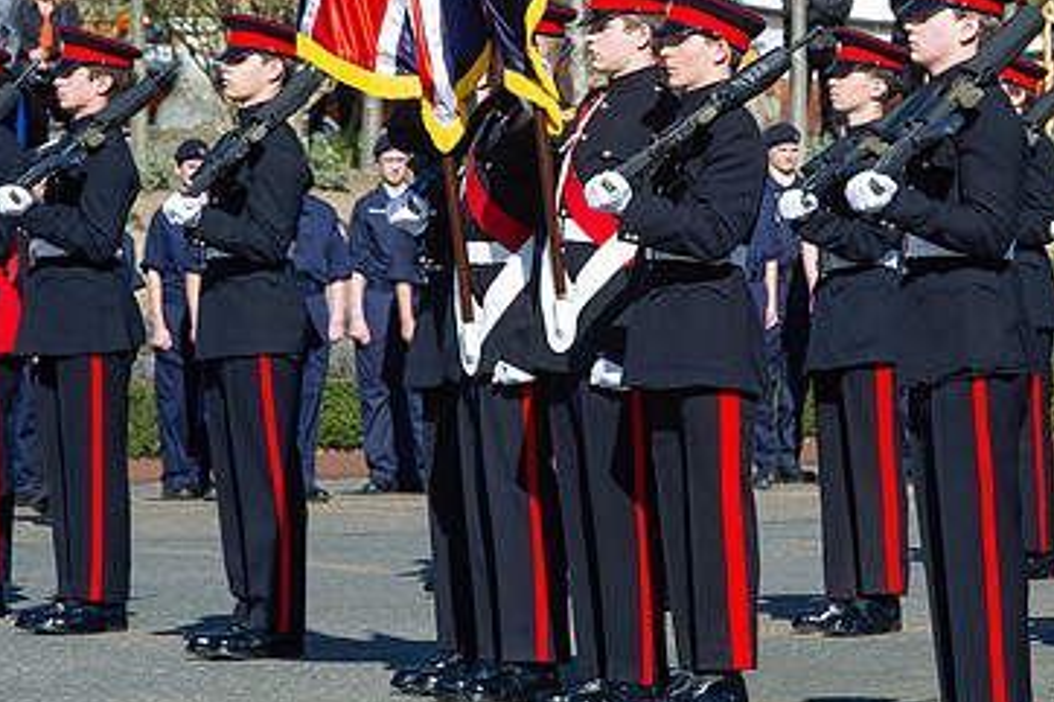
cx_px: 694
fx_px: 8779
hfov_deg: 6.9
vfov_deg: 4.6
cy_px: 169
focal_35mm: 300
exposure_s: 1/320
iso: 250
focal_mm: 180
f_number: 9
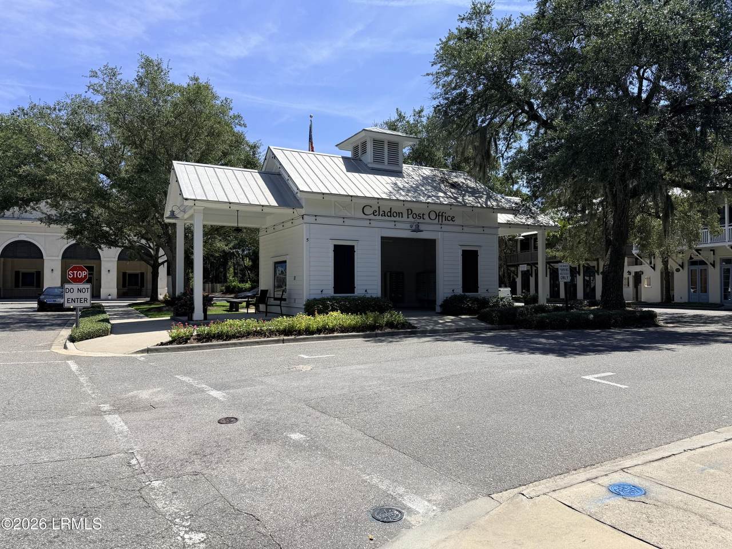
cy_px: 274
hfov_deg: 71.6
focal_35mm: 24
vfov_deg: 56.8
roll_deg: +0.2
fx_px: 508
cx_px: 366
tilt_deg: +1.8
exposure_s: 1/4673
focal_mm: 6.76
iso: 80
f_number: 1.78
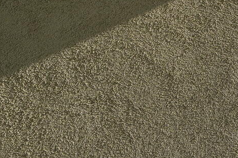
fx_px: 714
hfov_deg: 11.7
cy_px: 57
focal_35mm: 108
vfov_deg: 12.7
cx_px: 686
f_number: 13
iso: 100
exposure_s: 1/160
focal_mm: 18
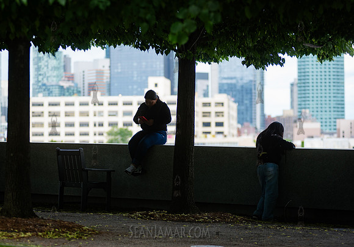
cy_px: 116
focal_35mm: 133
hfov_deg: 15.2
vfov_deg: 10.6
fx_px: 1326
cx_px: 156
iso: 200
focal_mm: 120
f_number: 2.8
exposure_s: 1/640
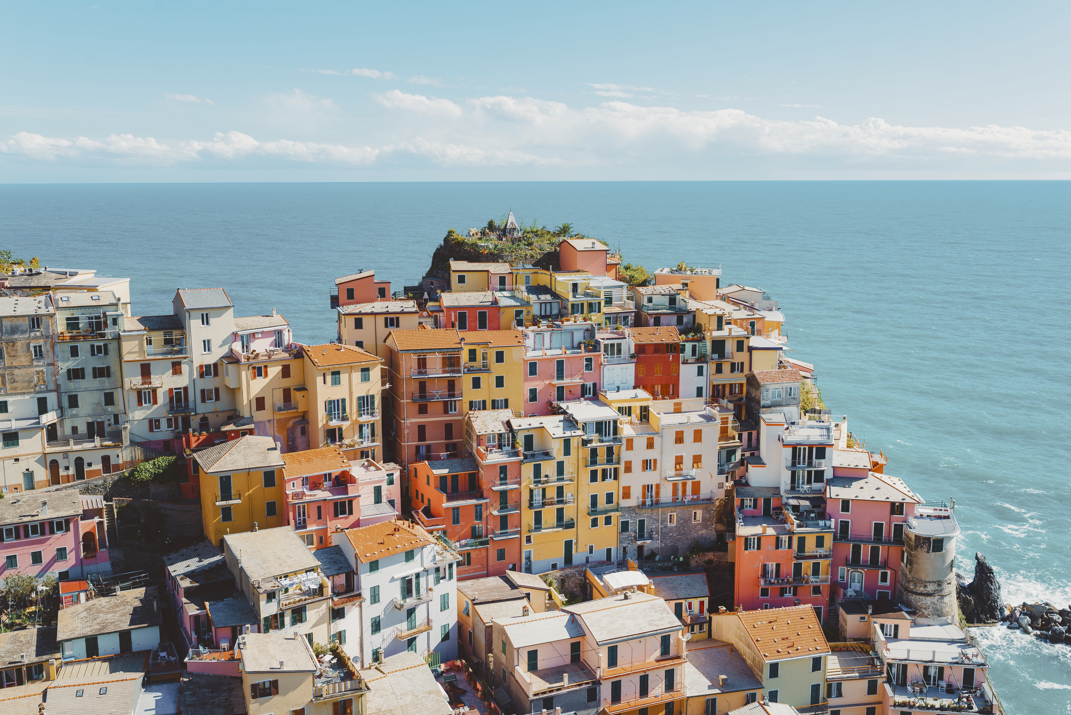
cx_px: 536
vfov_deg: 37.9
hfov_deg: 54.4
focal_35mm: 35
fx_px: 1042
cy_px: 358
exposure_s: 1/250
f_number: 8
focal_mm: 35
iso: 100
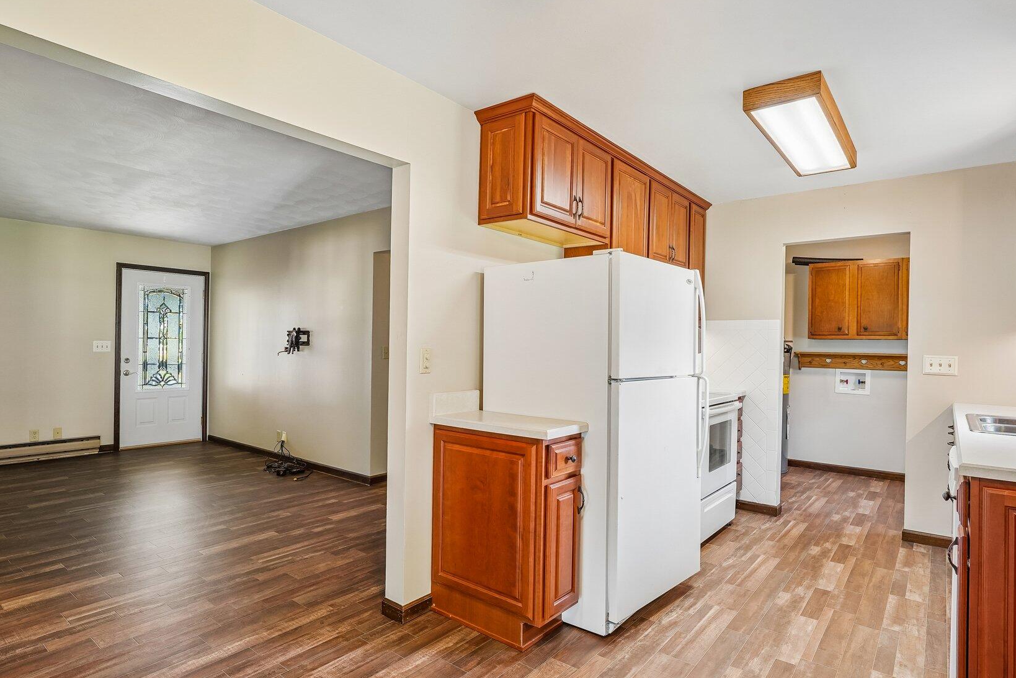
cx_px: 466
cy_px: 347
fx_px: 582
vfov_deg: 60.4
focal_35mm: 21
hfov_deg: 82.1
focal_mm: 16.5
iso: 400
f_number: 8
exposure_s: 1/15
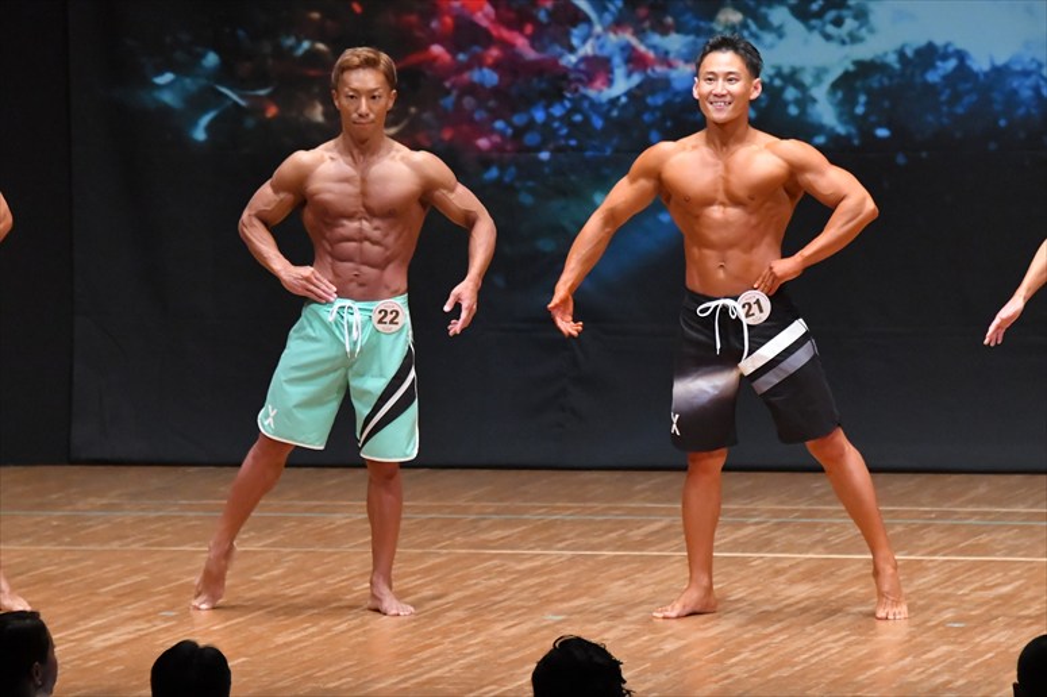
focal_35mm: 285
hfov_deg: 7.2
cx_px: 524
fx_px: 8285
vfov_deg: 4.8
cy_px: 348
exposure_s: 1/400
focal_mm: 190
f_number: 5.6
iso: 8000
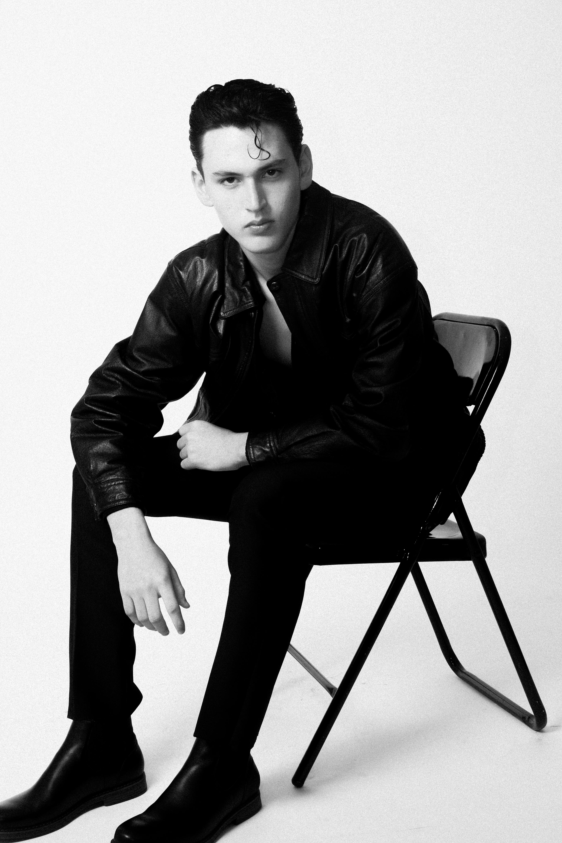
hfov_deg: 24.6
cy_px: 366
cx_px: 254
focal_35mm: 55
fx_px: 1288
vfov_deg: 36.2
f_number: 5.6
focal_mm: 43
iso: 160
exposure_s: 1/125
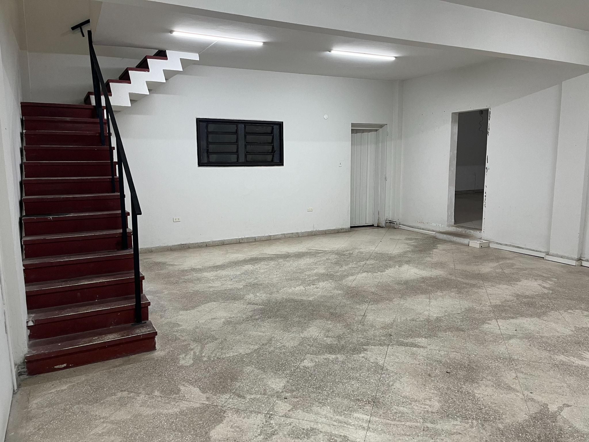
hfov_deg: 67.3
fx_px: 442
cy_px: 221
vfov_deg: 53.1
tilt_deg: -8.9
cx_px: 294
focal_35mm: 26
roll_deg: +0.9
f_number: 1.6
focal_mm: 5.1
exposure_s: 1/50
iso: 100
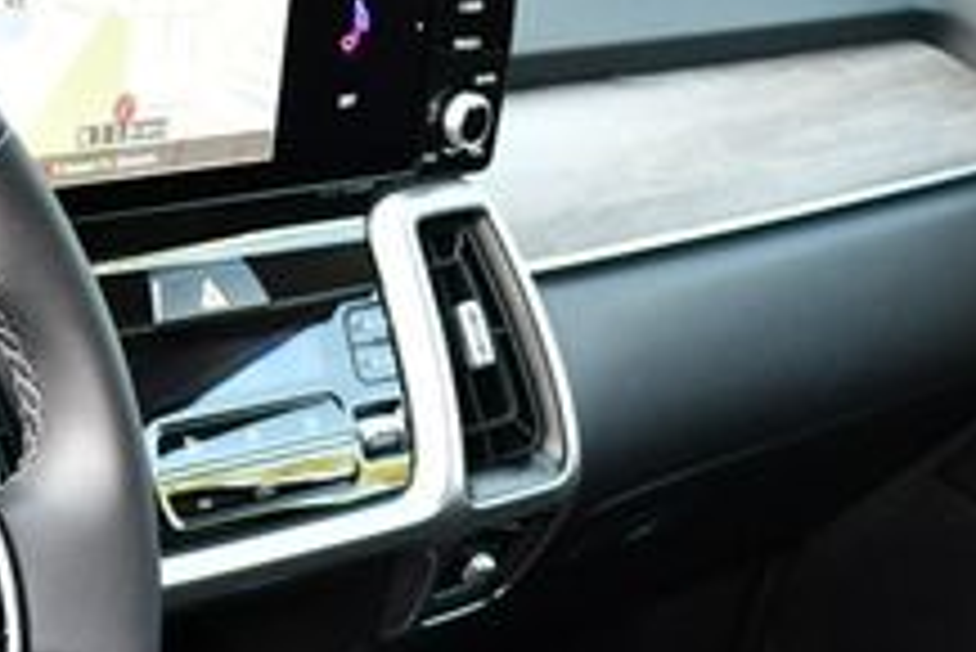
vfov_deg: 12.8
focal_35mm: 106
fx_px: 2876
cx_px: -243
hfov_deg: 18.1
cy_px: 621
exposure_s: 1/160
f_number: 3.5
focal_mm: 18
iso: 800
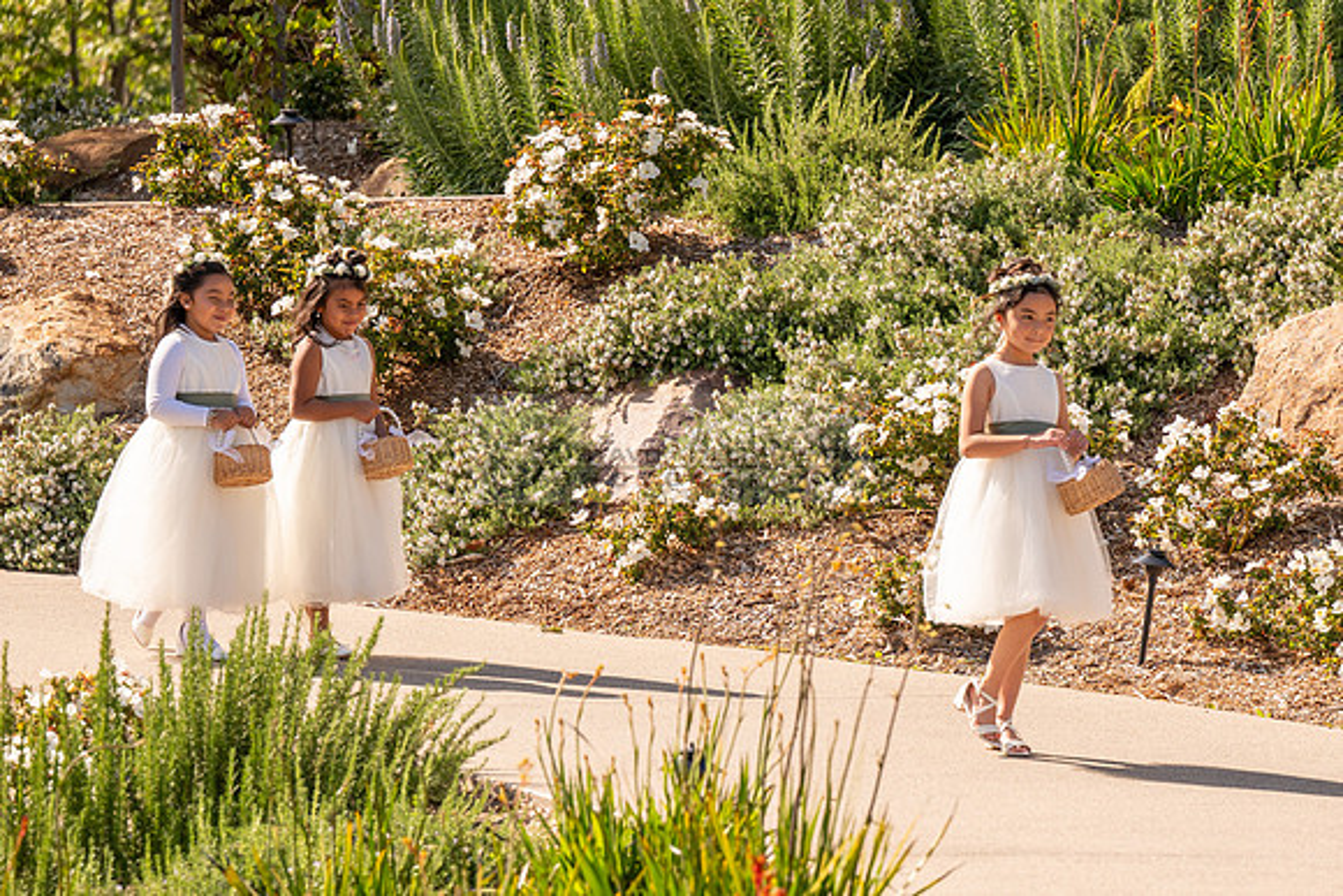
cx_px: 962
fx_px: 7067
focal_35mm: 189
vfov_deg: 7.3
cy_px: 482
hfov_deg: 10.8
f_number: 4.5
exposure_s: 1/1600
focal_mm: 130
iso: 200
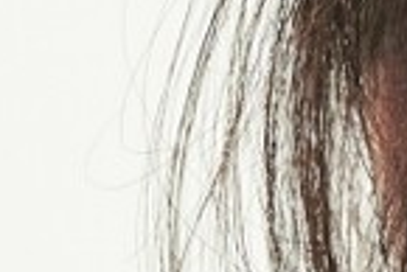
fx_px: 21049
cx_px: 772
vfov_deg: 0.7
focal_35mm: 1860
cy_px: 1164
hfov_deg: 1.1
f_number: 11
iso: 800
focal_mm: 200
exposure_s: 1/125
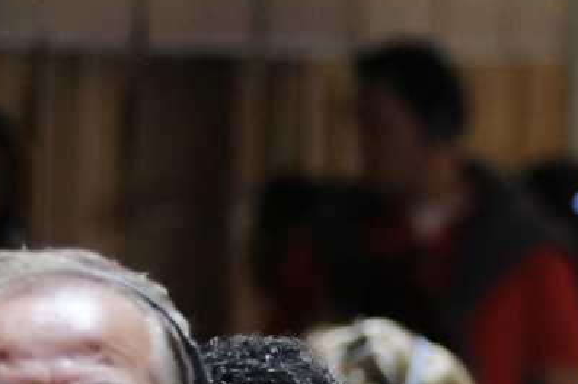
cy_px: 300
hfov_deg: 3.8
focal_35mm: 541
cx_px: 1290
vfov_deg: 2.5
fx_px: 8679
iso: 3200
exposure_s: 1/400
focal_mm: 105
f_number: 2.8
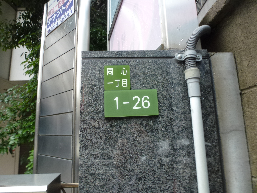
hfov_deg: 71.6
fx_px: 178
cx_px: 128
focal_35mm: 24
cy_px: 96
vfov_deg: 56.8
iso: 200
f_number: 3.3
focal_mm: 4.3
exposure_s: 1/40
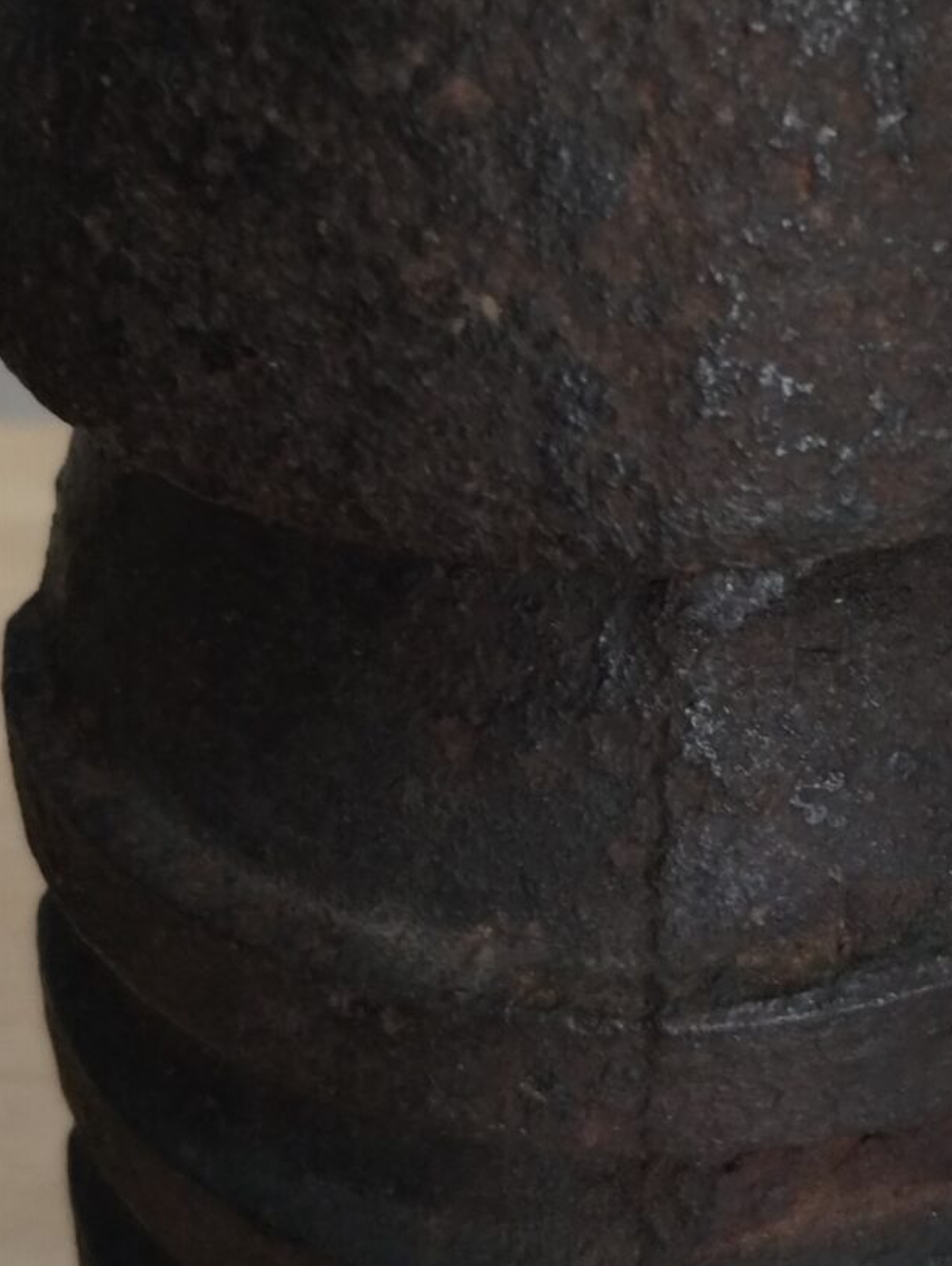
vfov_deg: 22.1
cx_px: 666
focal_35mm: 88
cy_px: 416
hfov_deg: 16.8
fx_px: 3221
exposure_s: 1/30
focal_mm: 4.27
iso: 438
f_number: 1.8
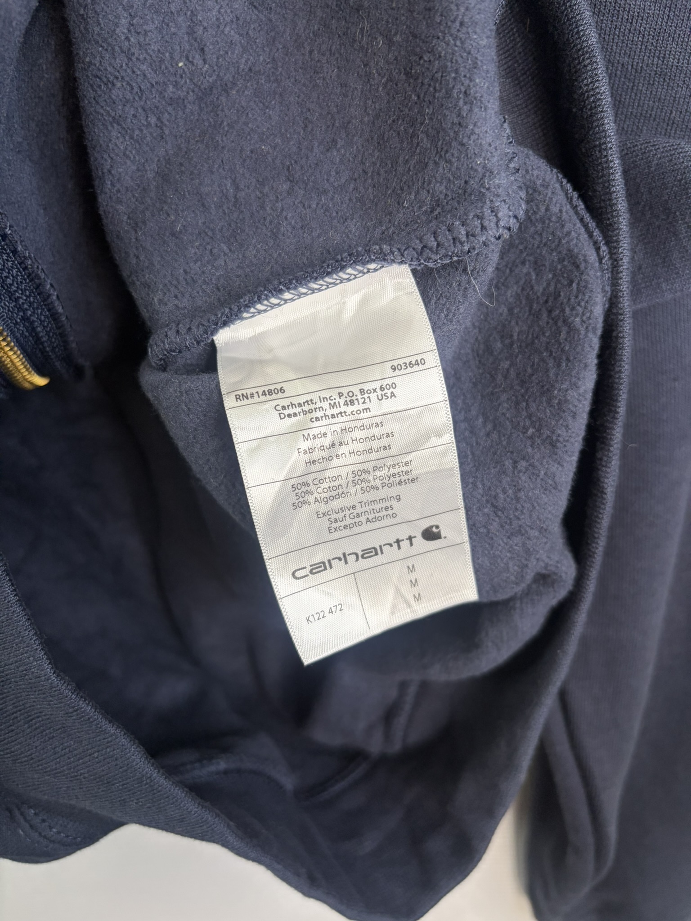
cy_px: 460
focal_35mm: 26
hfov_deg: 53.1
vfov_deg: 67.3
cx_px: 346
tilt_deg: -34.1
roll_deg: +0.3
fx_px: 692
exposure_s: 1/70
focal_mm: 5.96
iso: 125
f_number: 1.6
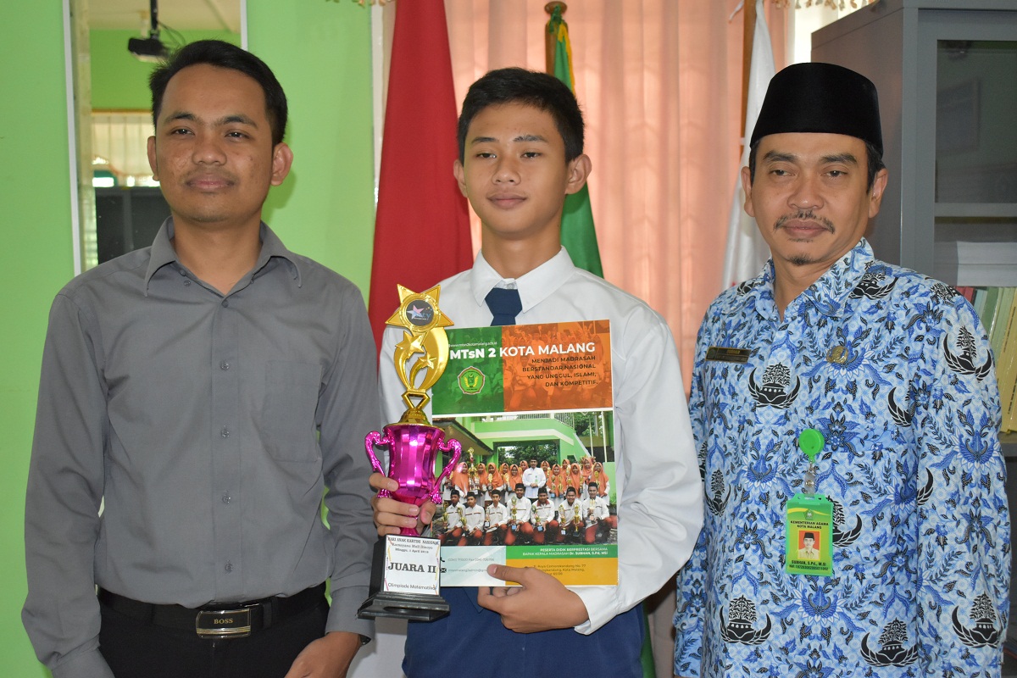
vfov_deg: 30.8
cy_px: 339
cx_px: 508
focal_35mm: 44
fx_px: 1229
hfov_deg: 45.0
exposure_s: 1/60
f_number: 4.2
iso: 1600
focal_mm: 29
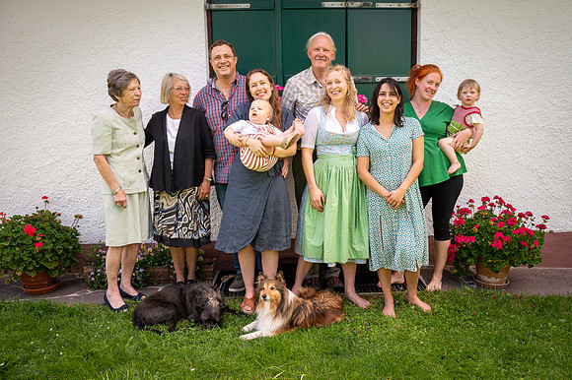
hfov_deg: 58.6
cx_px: 305
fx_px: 509
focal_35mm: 32
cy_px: 182
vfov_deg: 41.0
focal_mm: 30
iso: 250
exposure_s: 1/200
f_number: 9
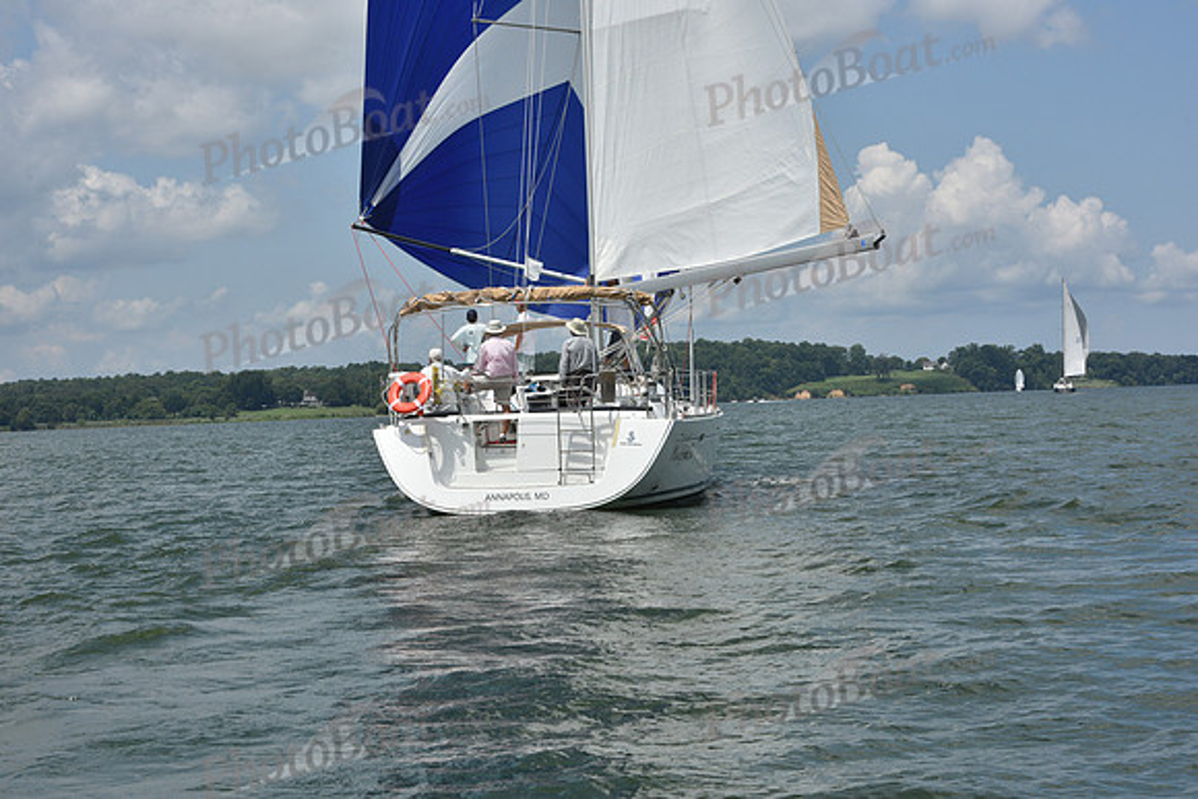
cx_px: 599
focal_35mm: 70
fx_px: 2330
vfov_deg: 19.5
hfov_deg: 28.8
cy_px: 400
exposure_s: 1/1000
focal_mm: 70
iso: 320
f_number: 13
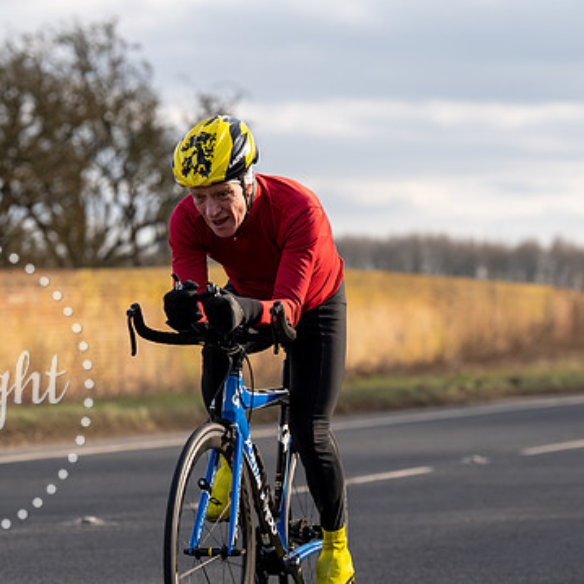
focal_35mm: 185
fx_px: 3531
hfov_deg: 9.5
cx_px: 260
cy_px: 259
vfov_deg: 9.5
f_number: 4
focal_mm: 118
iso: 125
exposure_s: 1/800
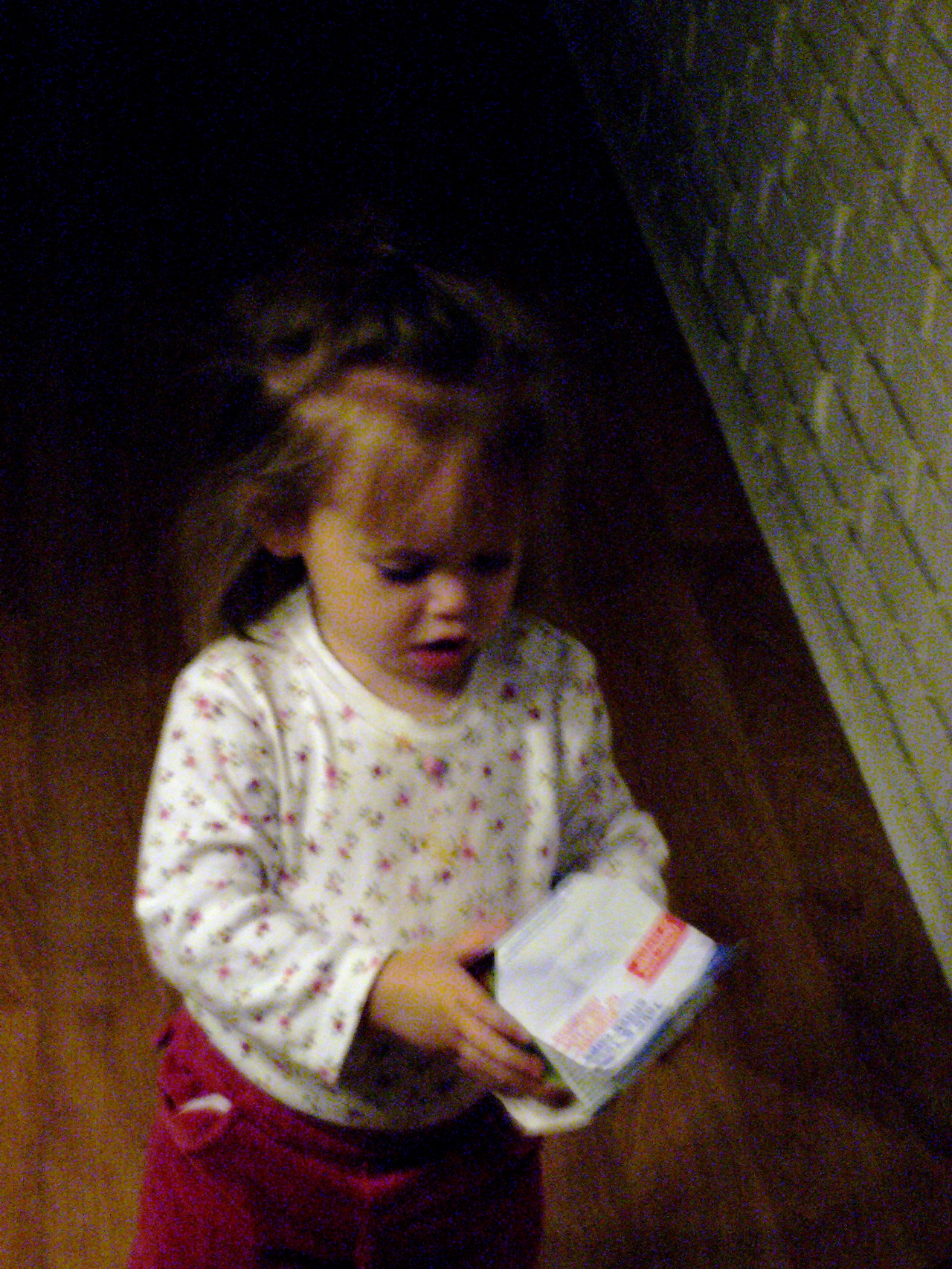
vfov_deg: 18.7
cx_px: 476
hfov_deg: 14.1
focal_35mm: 105
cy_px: 634
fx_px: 3849
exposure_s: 1/8
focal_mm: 17.4
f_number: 5
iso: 200
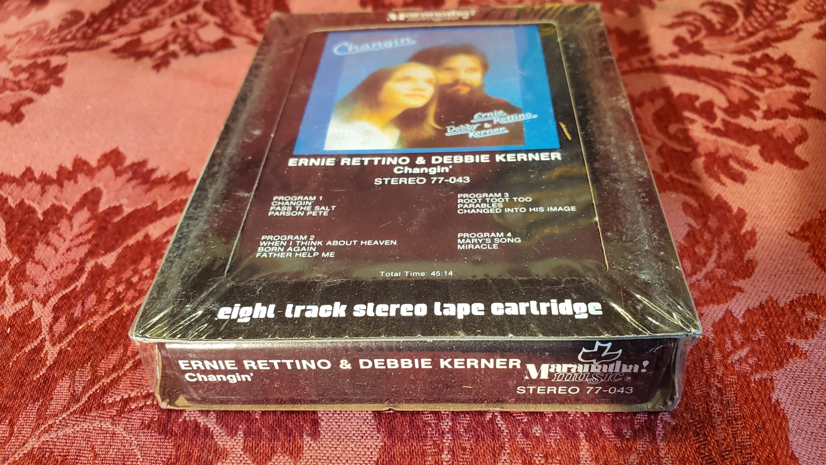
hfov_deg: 66.1
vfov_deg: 40.0
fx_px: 635
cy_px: 279
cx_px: 420
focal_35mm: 29
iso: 200
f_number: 2.4
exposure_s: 1/60
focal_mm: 4.3
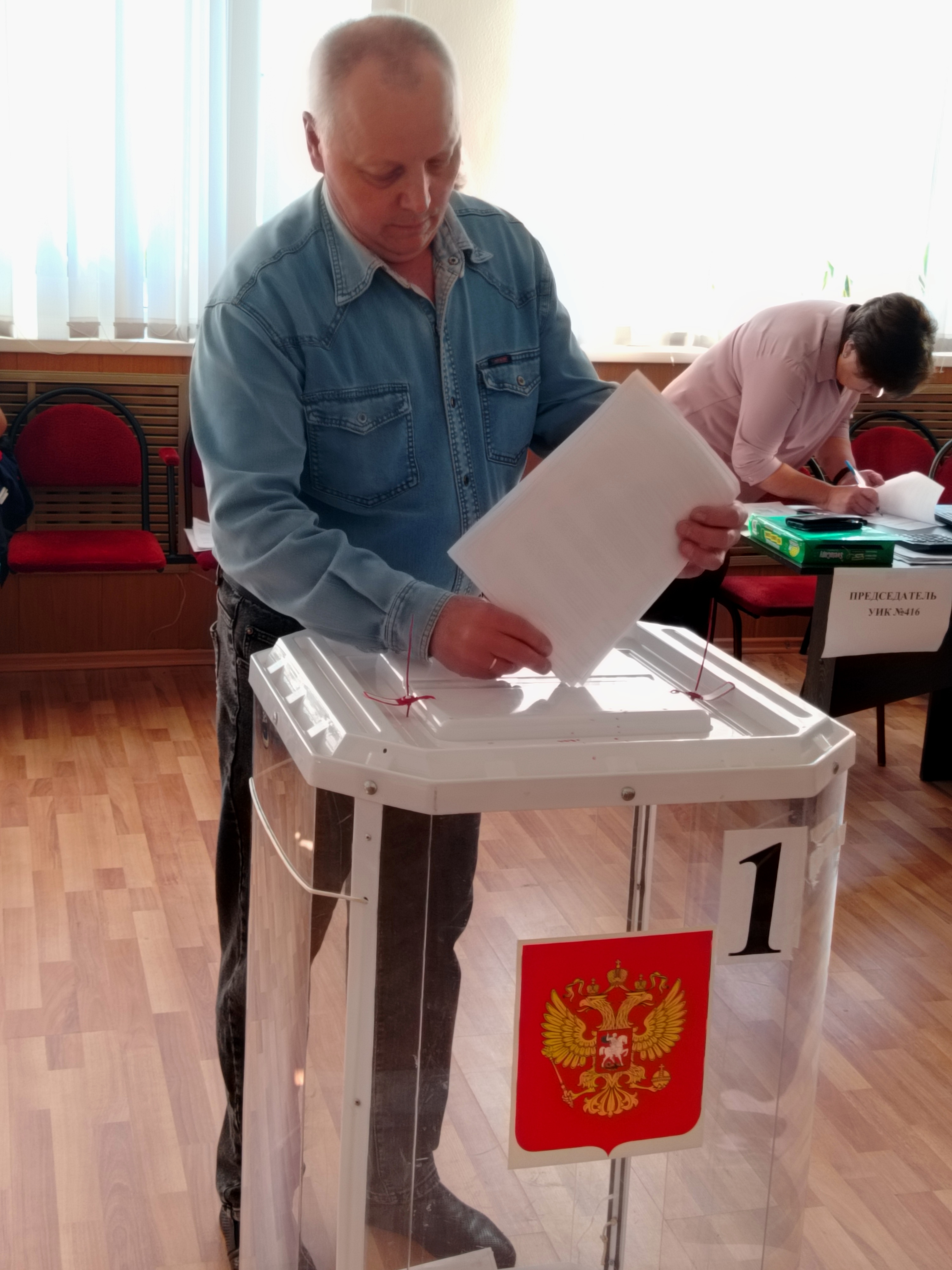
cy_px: 635
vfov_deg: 39.7
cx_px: 476
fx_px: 1760
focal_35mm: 48
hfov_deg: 30.3
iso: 491
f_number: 1.75
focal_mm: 5.25
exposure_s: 1/100
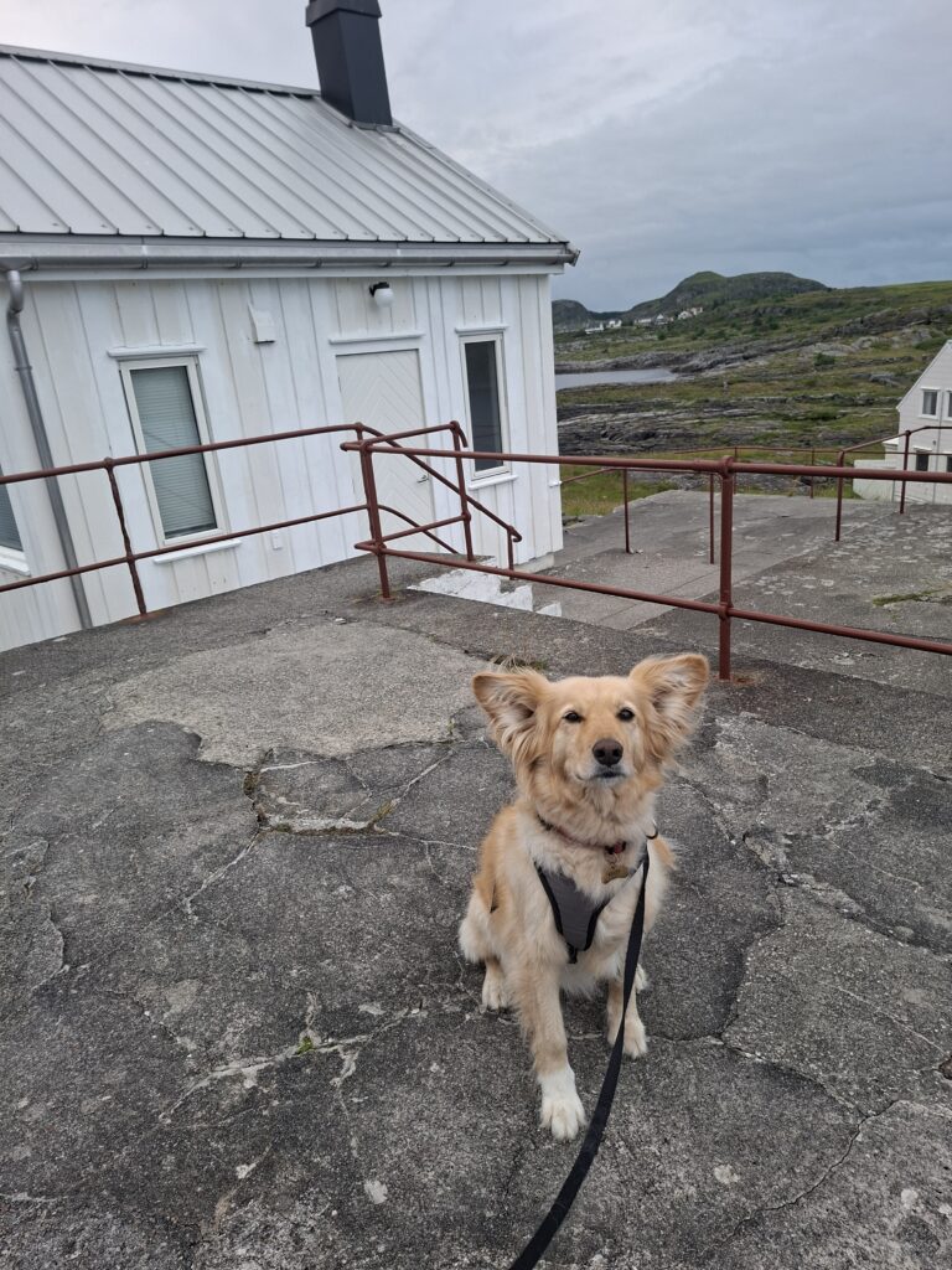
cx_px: 476
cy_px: 635
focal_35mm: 23
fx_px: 843
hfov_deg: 58.9
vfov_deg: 73.9
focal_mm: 5.54
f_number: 1.8
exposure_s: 1/100
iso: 50
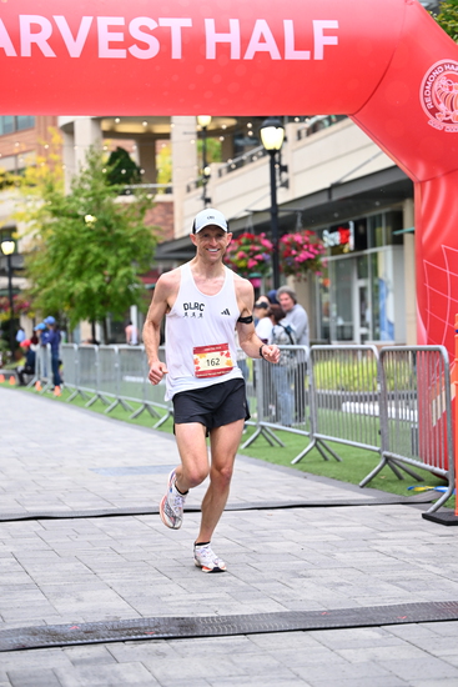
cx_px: 229
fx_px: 1507
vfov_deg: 25.7
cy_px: 344
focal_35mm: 79
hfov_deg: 17.3
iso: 1250
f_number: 2.8
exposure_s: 1/1250
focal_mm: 79
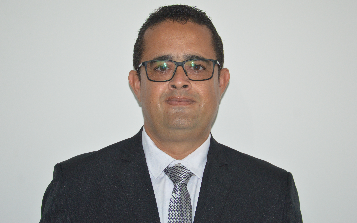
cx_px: 177
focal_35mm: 70
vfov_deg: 18.7
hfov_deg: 29.6
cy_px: 105
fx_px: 676
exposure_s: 1/60
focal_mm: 45
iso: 720
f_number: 4.8
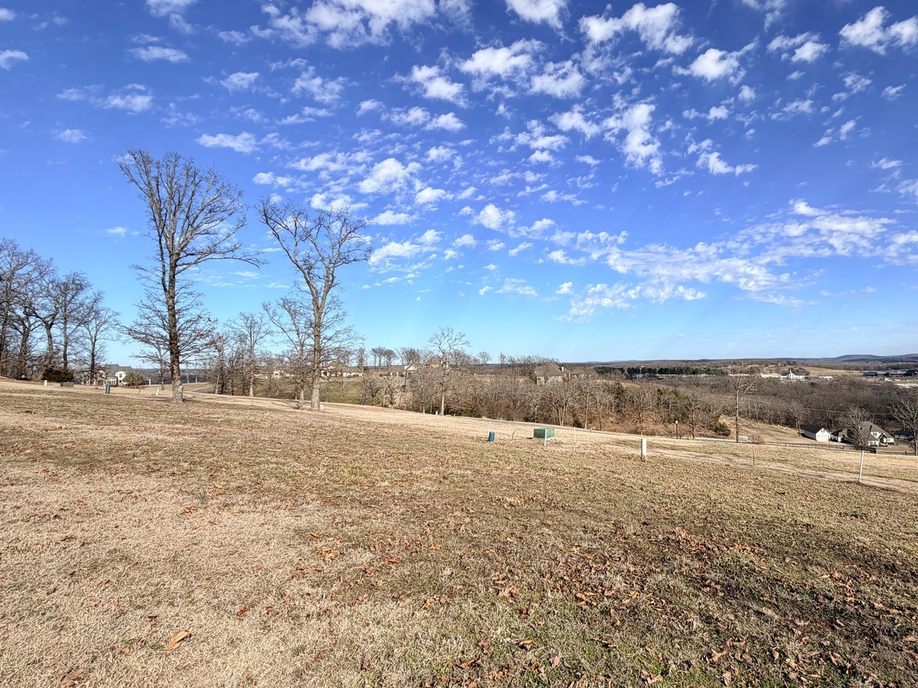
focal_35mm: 19
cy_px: 337
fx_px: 504
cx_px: 578
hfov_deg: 82.9
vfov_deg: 68.7
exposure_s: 1/955
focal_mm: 2.22
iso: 20
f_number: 2.2
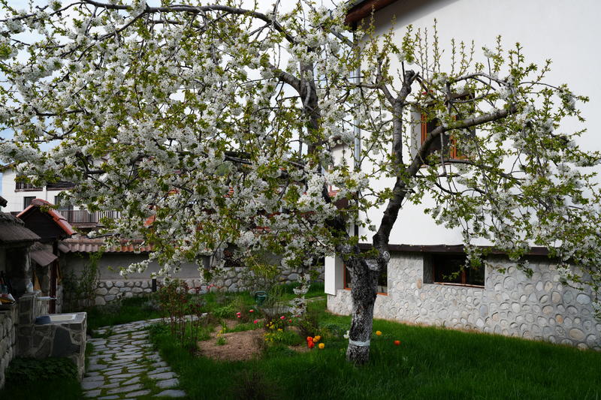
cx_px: 300
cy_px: 200
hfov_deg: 54.4
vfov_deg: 37.8
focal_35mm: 35
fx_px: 584
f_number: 9
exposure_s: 1/125
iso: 100
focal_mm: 35
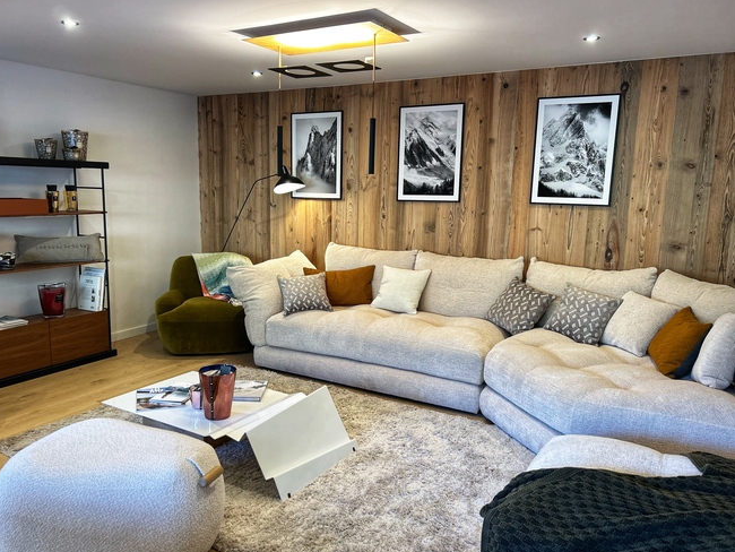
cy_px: 286
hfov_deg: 63.4
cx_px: 341
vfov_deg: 49.8
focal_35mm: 28
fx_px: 595
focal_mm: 5.7
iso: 100
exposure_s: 1/100
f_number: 1.5
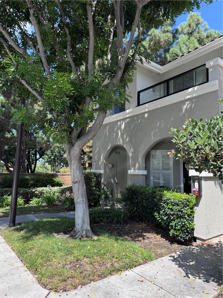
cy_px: 149
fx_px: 206
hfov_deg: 56.8
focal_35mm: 24
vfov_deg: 71.6
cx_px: 112
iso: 80
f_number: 1.78
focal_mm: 6.76
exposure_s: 1/1076
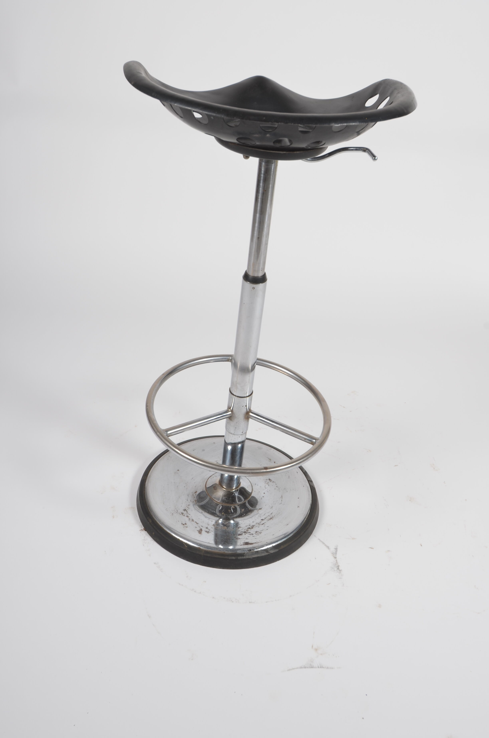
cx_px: 244
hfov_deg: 36.7
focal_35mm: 36
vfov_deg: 53.2
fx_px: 737
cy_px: 369
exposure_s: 1/125
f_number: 11
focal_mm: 24
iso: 100
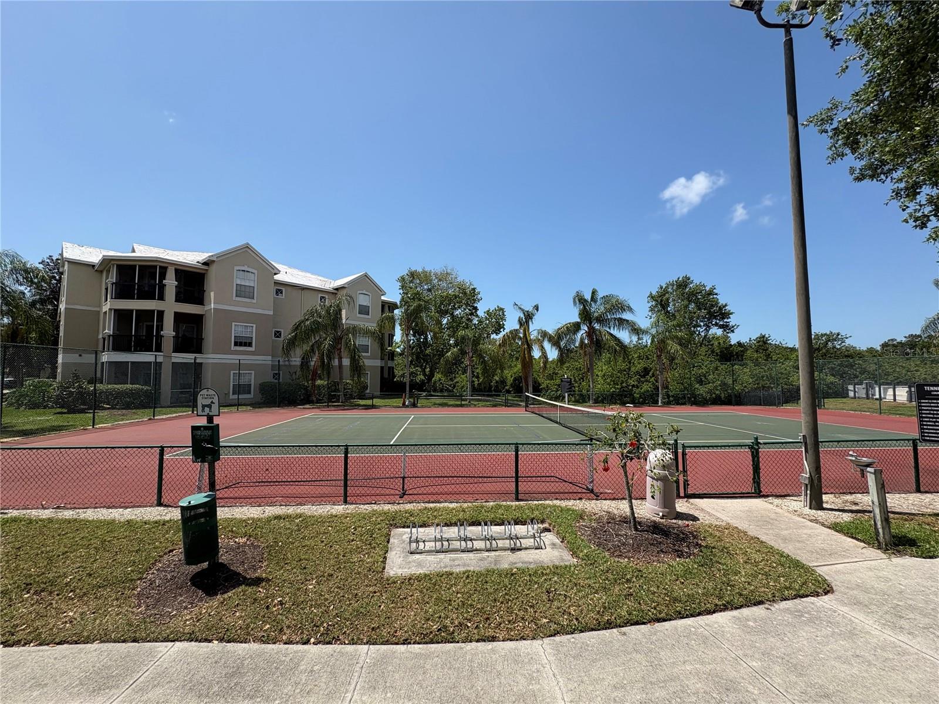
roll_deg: +0.4
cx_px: 470
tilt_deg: +3.4
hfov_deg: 102.1
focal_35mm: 14
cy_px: 352
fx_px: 380
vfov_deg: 85.7
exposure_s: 1/1927
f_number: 2.2
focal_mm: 2.22
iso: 50
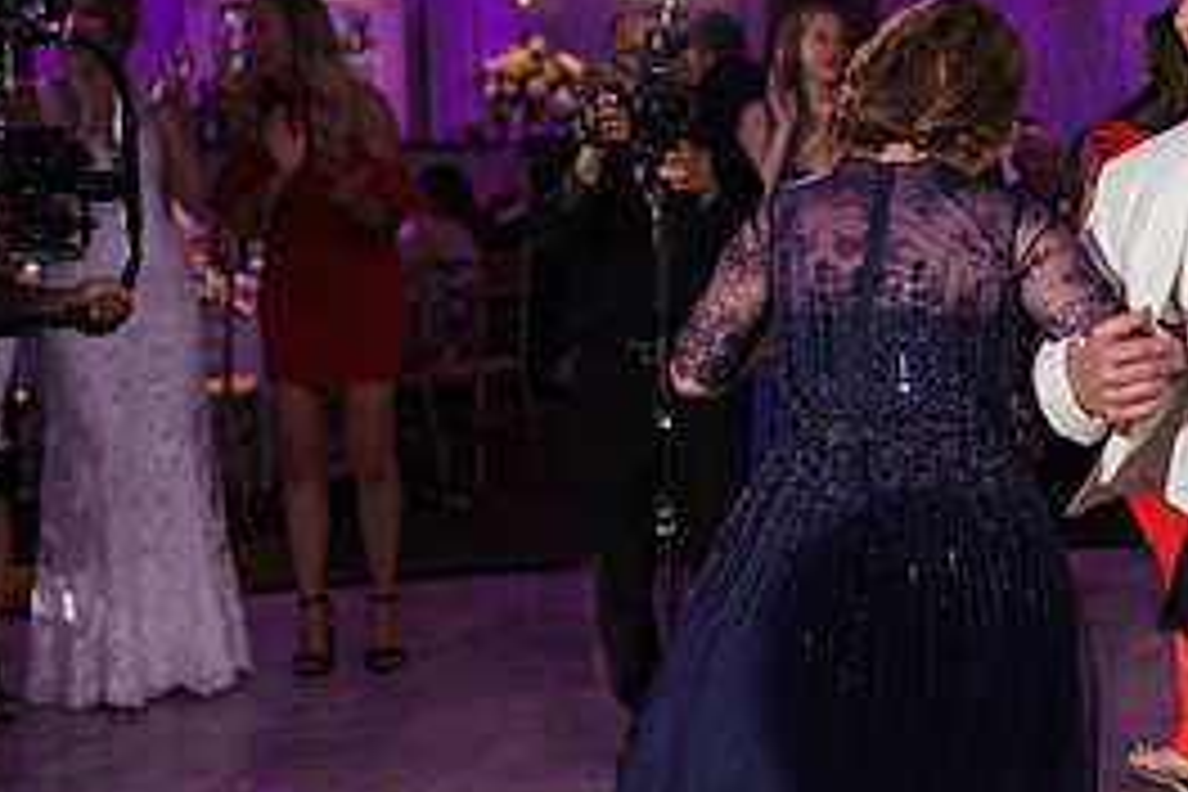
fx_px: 2541
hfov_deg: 24.7
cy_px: 344
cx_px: 1274
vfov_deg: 17.7
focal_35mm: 77
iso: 1600
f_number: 2
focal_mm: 35
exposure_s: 1/200
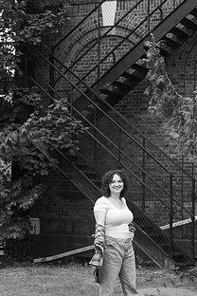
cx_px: 133
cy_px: 176
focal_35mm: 101
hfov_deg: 13.5
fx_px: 829
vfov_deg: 20.2
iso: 320
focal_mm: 70
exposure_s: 1/200
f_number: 5
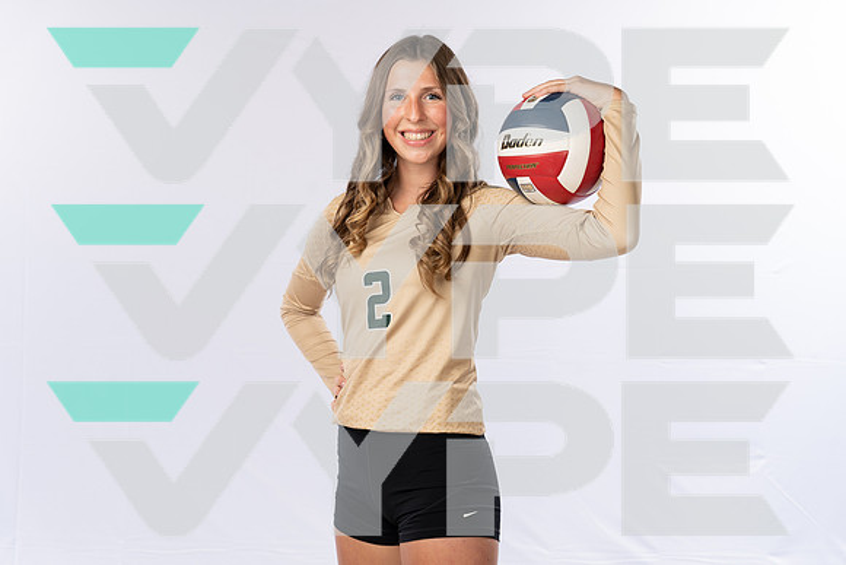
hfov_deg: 28.8
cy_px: 282
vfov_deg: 19.5
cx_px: 423
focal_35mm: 70
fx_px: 1645
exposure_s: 1/250
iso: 160
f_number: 6.3
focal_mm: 70
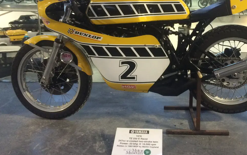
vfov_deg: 33.2
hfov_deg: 51.1
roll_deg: -0.7
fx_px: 256
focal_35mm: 38
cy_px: 47
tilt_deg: -12.5
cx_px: 152
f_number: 2.2
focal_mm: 4.15
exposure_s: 1/30
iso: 250
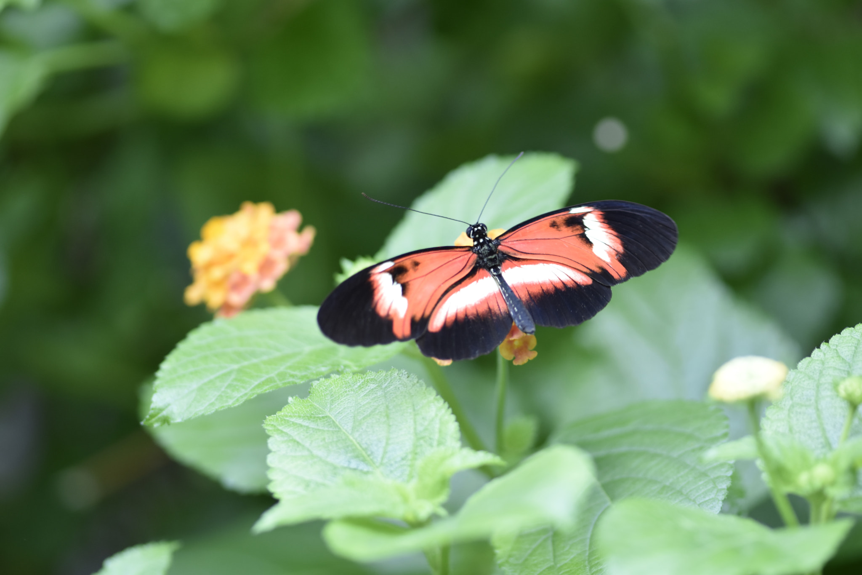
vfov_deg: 8.7
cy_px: 288
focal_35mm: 158
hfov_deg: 13.0
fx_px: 3771
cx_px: 431
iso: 400
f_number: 4
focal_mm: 105
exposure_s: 1/60
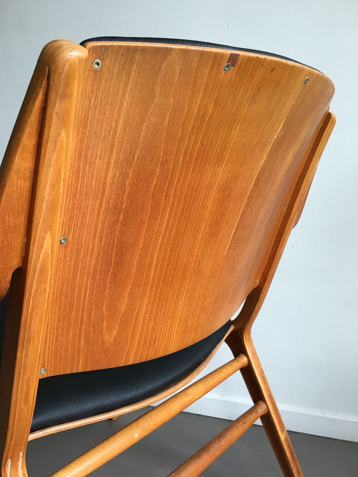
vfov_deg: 61.7
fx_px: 400
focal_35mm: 29
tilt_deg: -9.2
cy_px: 238
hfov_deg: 48.2
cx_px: 179
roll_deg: +2.3
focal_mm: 4.15
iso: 32
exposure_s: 1/33
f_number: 2.2
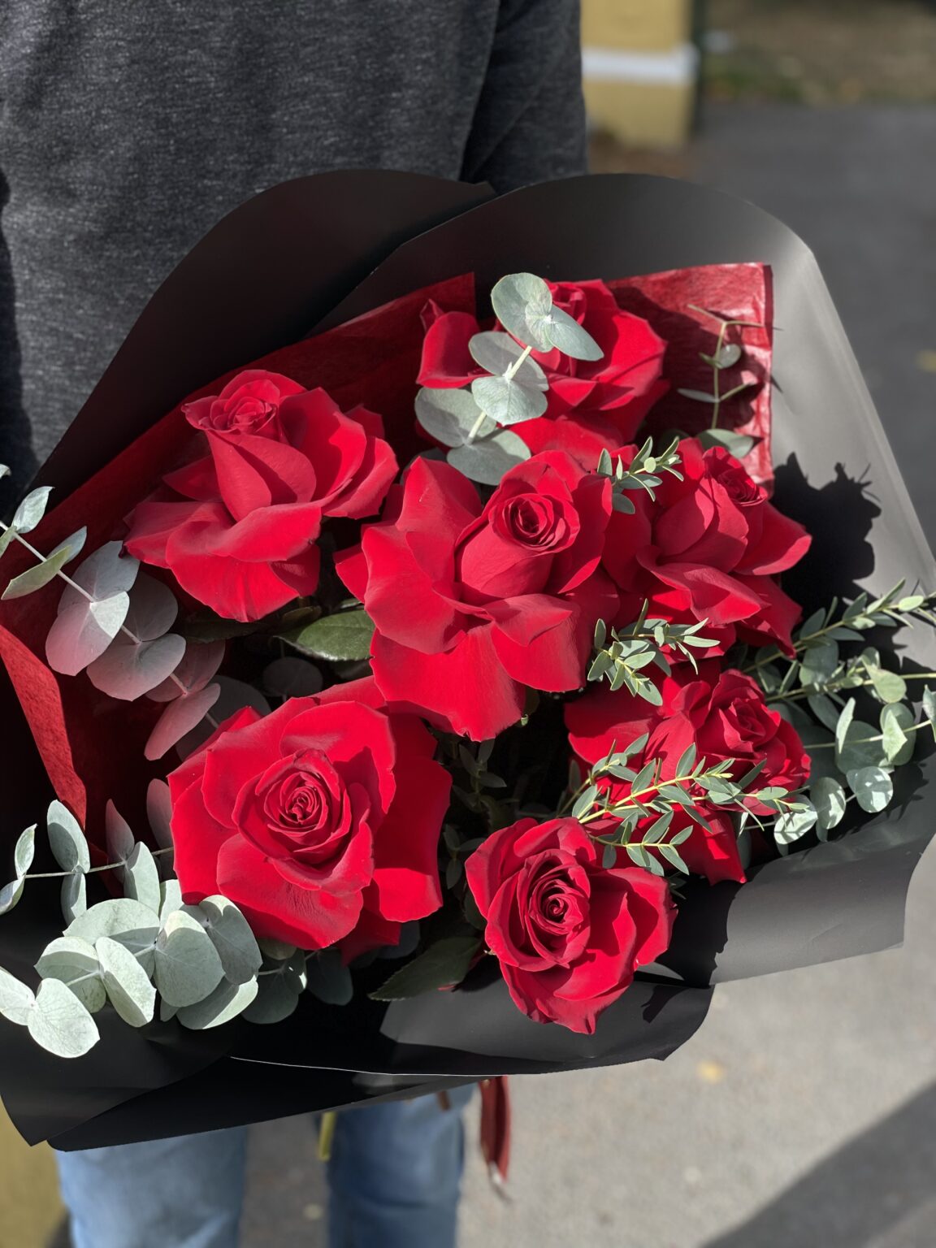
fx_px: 1875
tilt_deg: -26.8
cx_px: 468
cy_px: 624
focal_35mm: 52
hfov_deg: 28.0
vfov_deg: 36.8
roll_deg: +1.8
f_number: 2
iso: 32
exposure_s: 1/623
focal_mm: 6
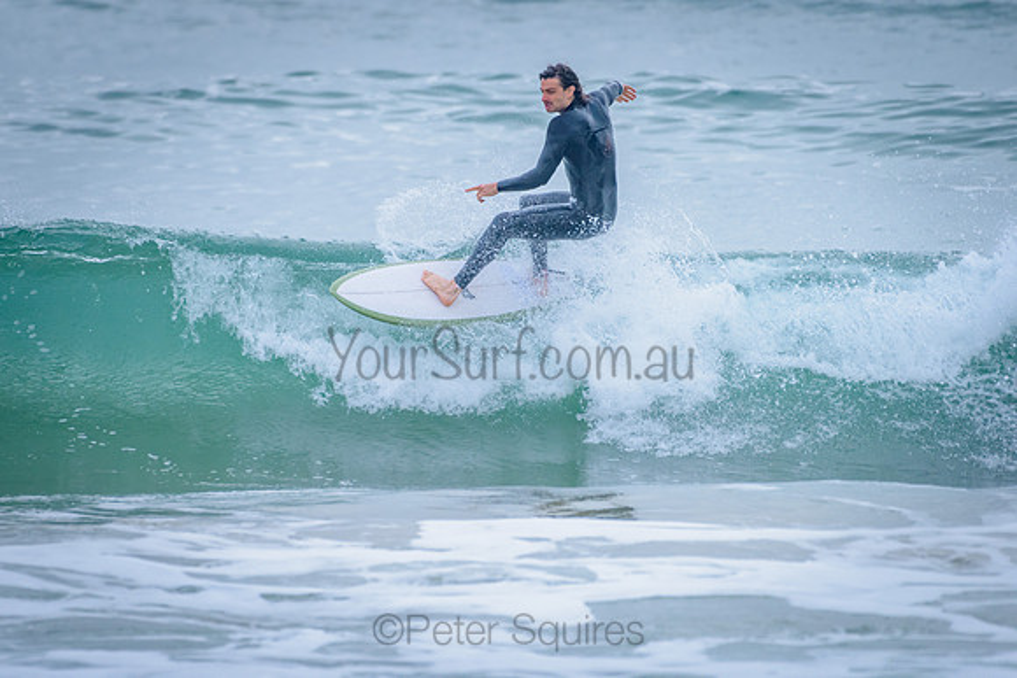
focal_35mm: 623
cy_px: 255
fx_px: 17611
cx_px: 383
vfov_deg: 2.2
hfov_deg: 3.3
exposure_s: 1/2000
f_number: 5.6
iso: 900
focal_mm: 500
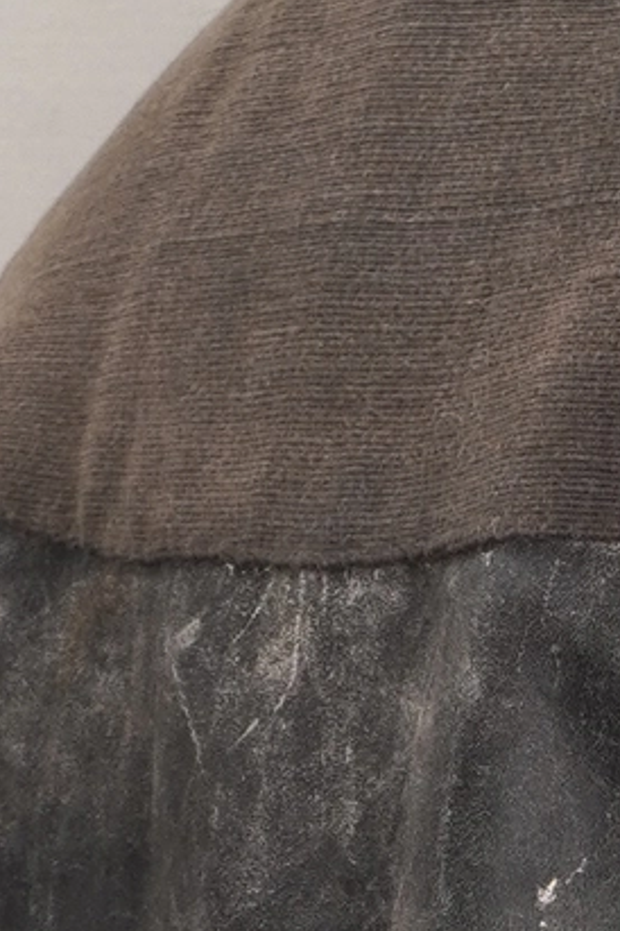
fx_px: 8679
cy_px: 2220
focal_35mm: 336
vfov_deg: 5.9
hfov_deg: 4.1
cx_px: 849
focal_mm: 32
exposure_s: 1/20
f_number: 7.1
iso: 320
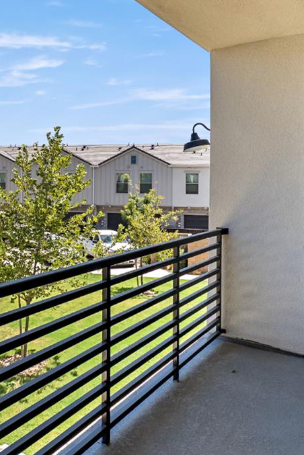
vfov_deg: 60.1
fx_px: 392
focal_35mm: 31
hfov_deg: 40.6
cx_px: 61
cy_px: 206
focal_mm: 14
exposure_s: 1/125
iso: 80
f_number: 8
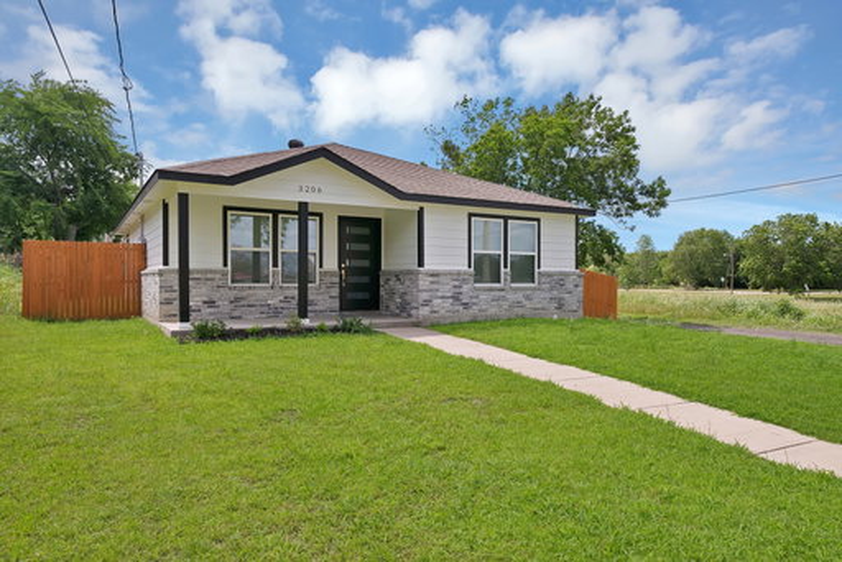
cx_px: 421
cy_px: 281
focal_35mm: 24
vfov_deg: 53.2
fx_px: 562
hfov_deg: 73.7
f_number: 9
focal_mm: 24
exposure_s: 1/320
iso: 640
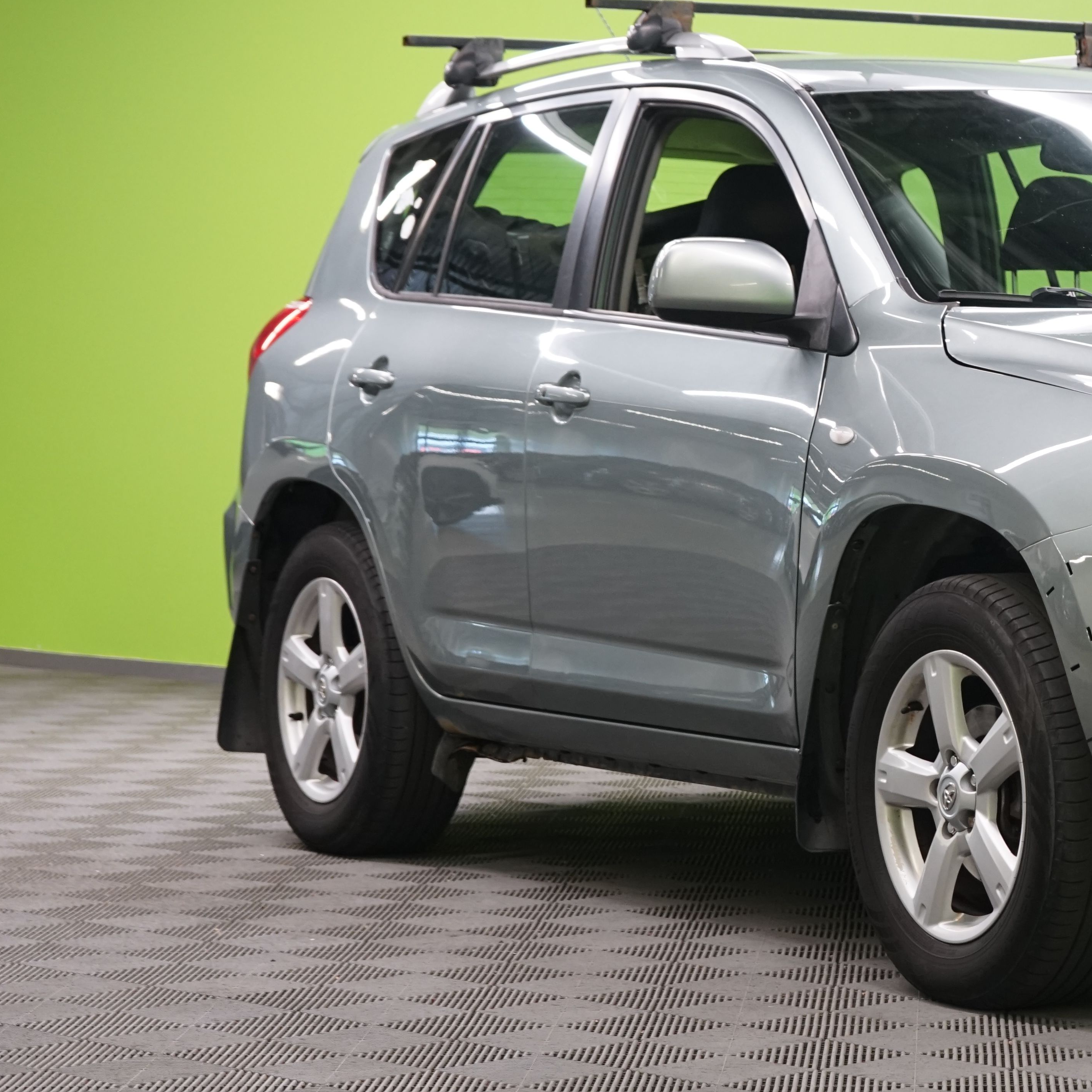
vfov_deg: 14.5
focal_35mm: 120
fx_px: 4283
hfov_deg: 14.3
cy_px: 483
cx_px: 1093
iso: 1250
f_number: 5.6
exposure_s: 1/50
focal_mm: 67
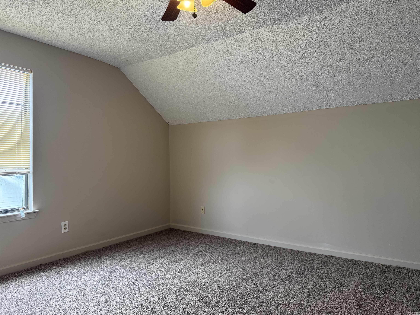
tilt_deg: +2.1
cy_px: 158
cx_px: 210
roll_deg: +0.5
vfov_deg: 56.8
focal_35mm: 24
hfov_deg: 71.6
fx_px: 291
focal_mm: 6.76
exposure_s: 1/134
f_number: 1.78
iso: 200
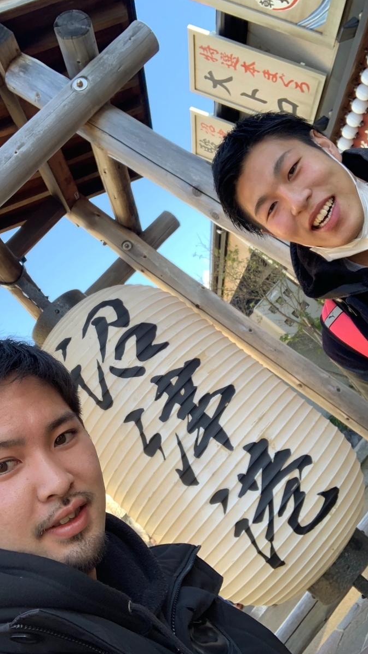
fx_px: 607
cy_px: 327
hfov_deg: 33.7
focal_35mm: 35
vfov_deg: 56.6
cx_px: 167
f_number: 2.2
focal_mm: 2.87
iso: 32
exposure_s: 1/121
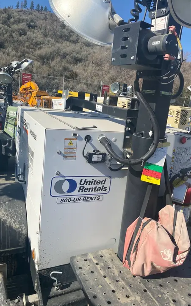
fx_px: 233
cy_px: 151
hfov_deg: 44.5
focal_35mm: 28
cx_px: 105
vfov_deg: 66.5
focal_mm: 4.25
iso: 32
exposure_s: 1/2817
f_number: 1.8
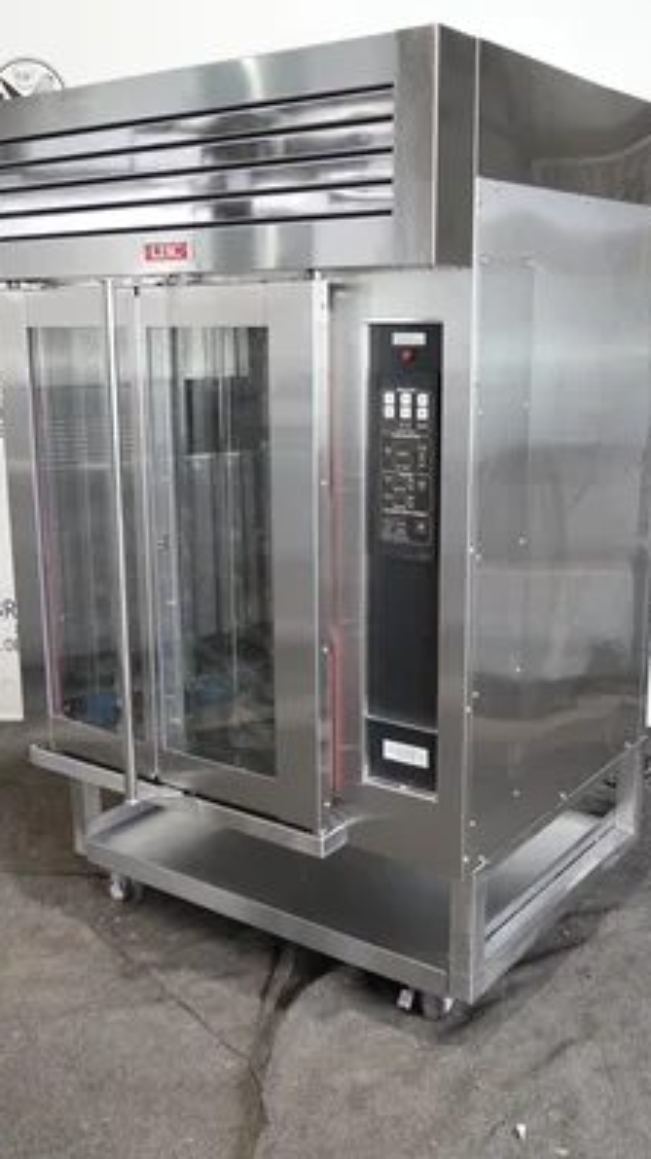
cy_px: 578
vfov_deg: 52.8
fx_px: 1167
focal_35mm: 38
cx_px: 314
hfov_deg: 31.2
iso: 1250
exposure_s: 1/40
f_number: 3.5
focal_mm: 13.29
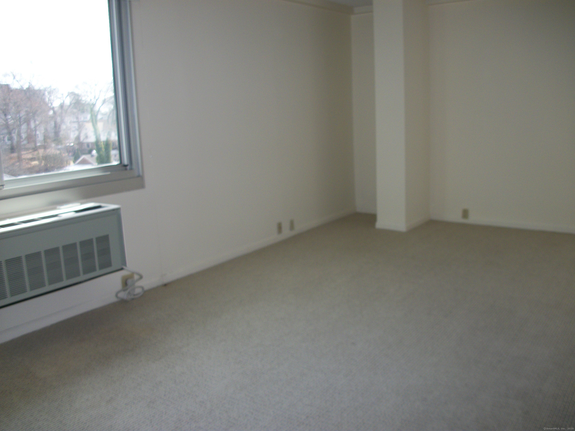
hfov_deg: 56.8
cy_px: 216
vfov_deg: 44.2
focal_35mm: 32
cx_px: 288
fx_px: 532
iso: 80
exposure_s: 1/200
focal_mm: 5.7
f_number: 2.9
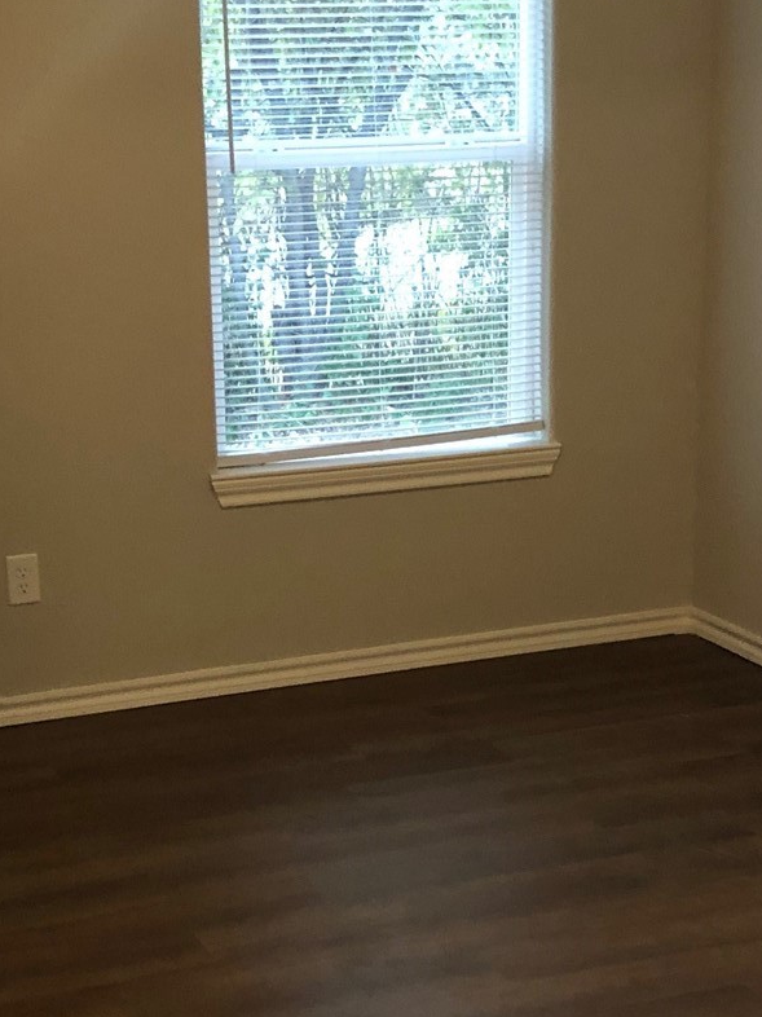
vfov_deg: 26.6
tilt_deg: -14.2
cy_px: 647
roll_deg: +1.1
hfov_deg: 20.2
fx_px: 2144
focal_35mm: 73
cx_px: 388
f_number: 1.8
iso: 100
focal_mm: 3.99
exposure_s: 1/7
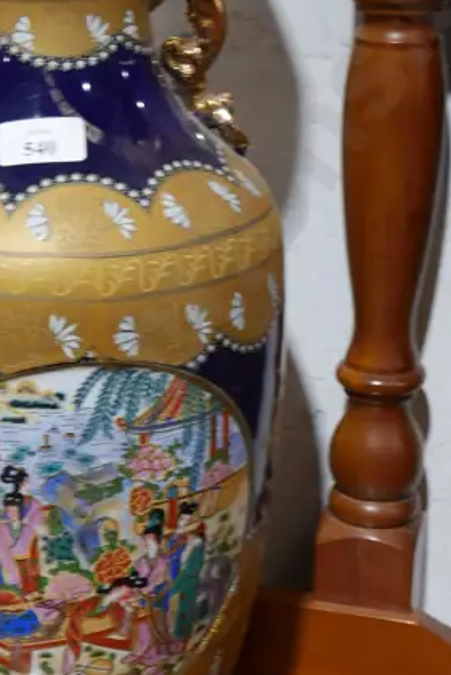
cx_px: 126
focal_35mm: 81
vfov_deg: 25.0
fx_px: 1521
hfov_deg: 16.8
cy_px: 401
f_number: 3.6
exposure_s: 1/60
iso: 400
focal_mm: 16
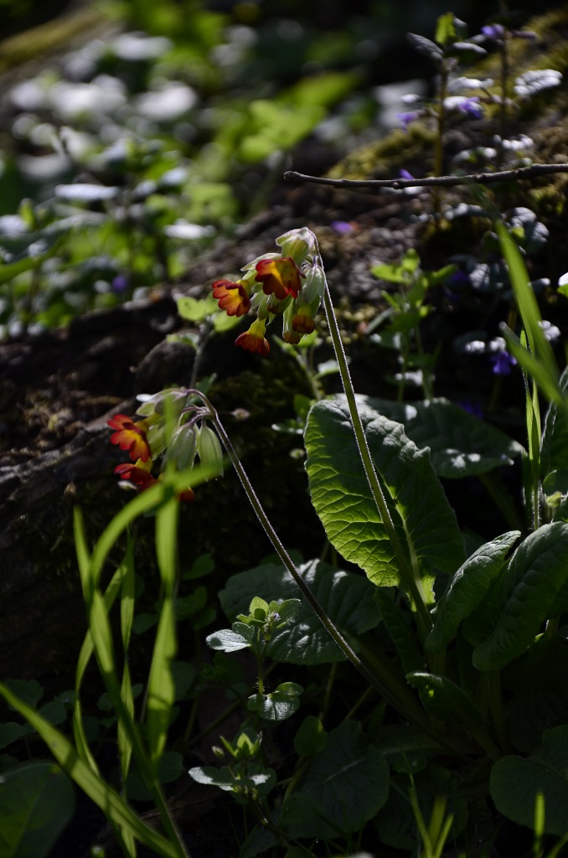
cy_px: 429
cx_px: 284
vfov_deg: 13.1
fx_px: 3745
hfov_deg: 8.7
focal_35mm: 158
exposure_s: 1/800
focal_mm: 105
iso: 250
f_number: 5.6
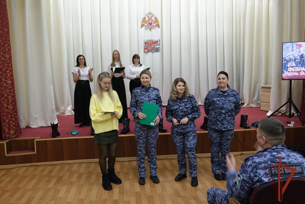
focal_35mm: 24
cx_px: 152
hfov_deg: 73.7
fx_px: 203
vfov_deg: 53.2
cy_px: 102
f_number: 4
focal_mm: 16
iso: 250
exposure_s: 1/20
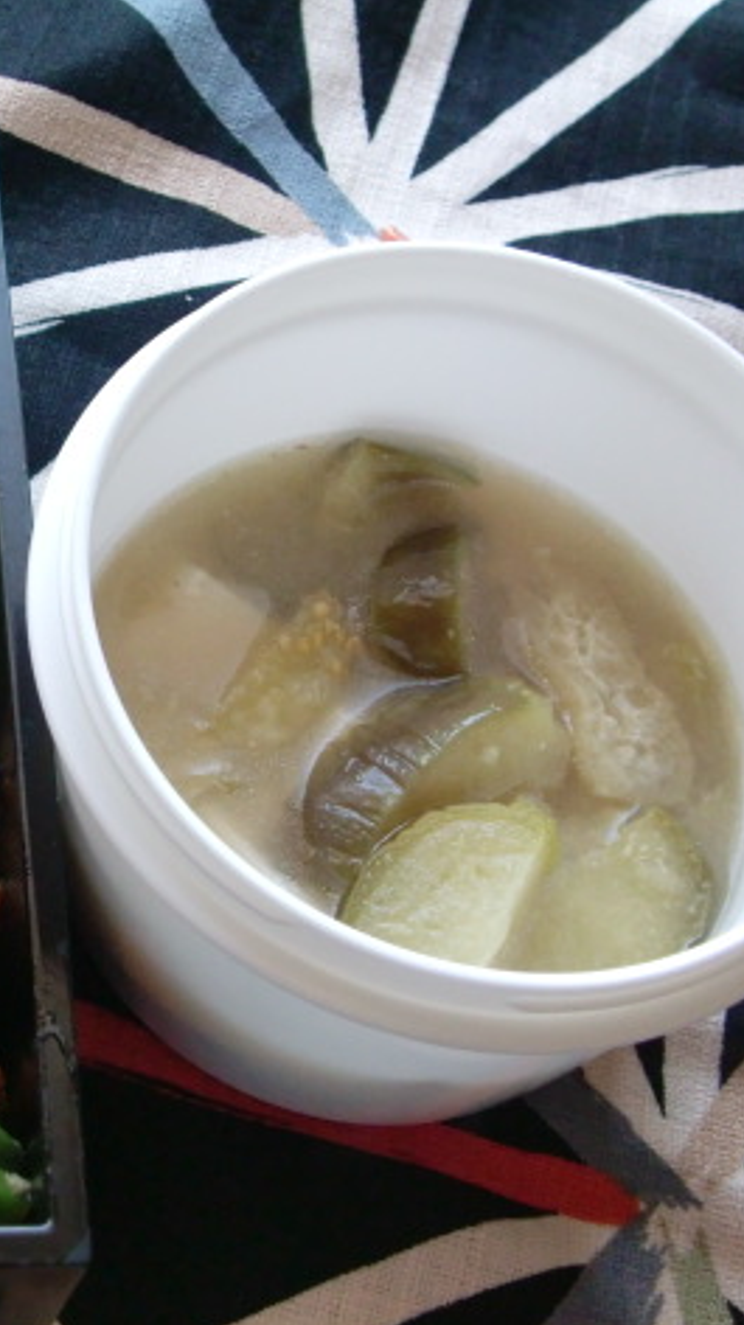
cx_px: -79
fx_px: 2388
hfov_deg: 17.1
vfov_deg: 31.0
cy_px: 662
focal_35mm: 68
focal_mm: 8.2
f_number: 3.3
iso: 400
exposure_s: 1/80
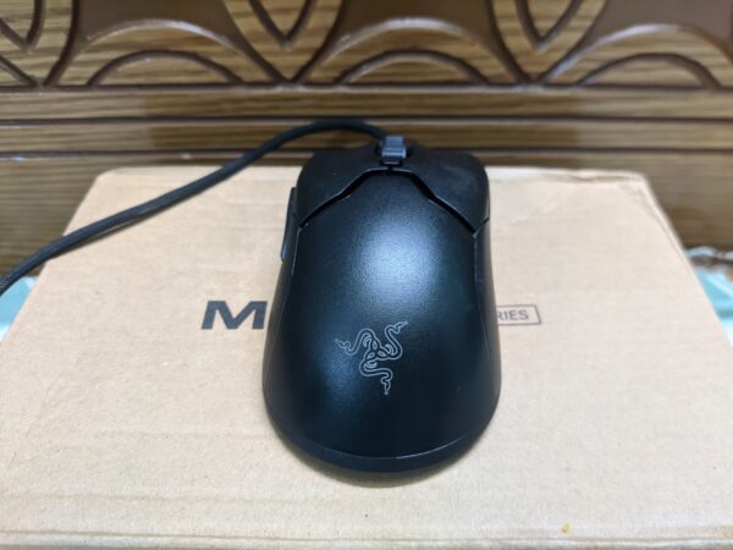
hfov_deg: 67.3
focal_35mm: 26
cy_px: 275
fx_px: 551
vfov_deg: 53.1
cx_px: 366
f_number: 1.75
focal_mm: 4.75
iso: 2238
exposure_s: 1/50
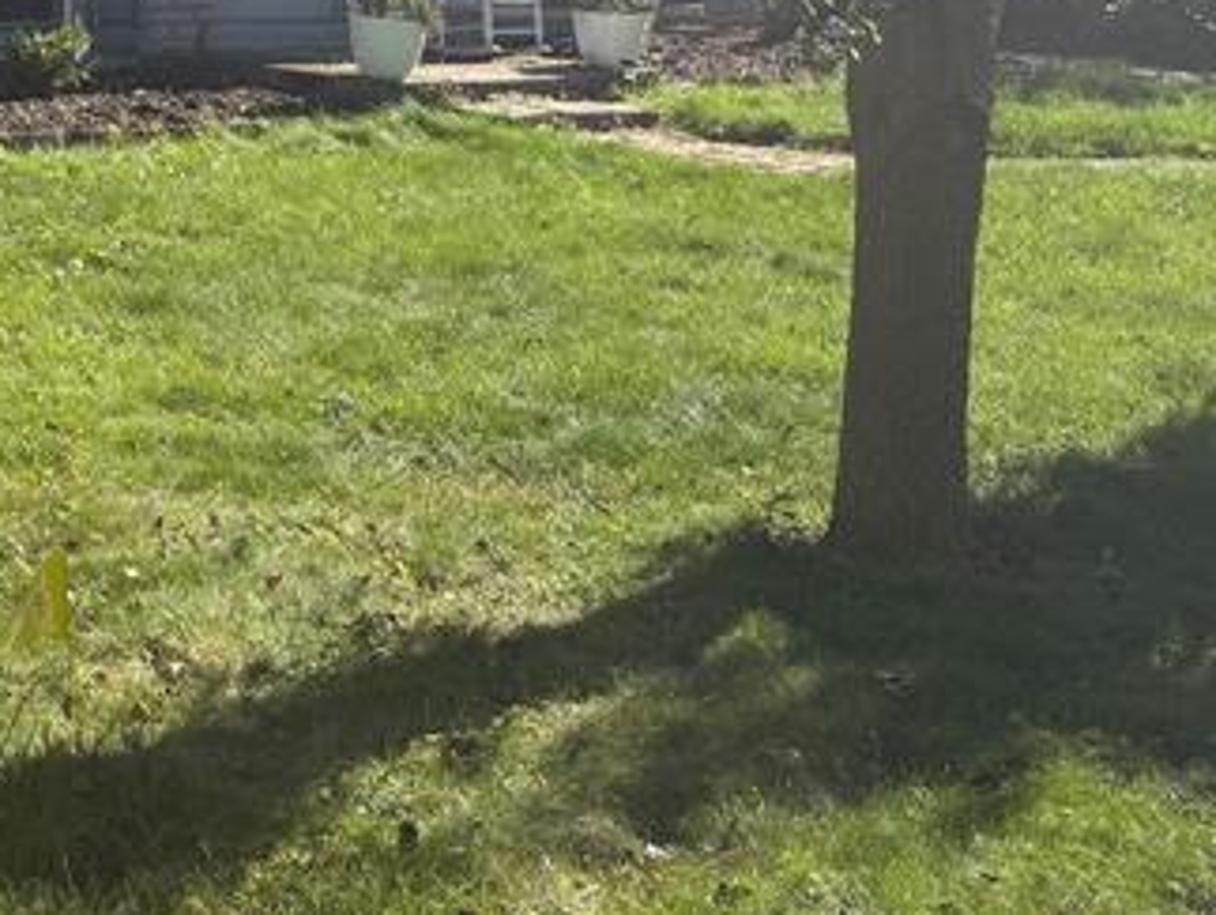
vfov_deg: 18.4
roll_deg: -0.7
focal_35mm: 76
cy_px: -177
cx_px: -200
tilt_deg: +2.0
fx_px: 2673
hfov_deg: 23.6
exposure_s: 1/2801
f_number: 1.78
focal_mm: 6.76
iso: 80
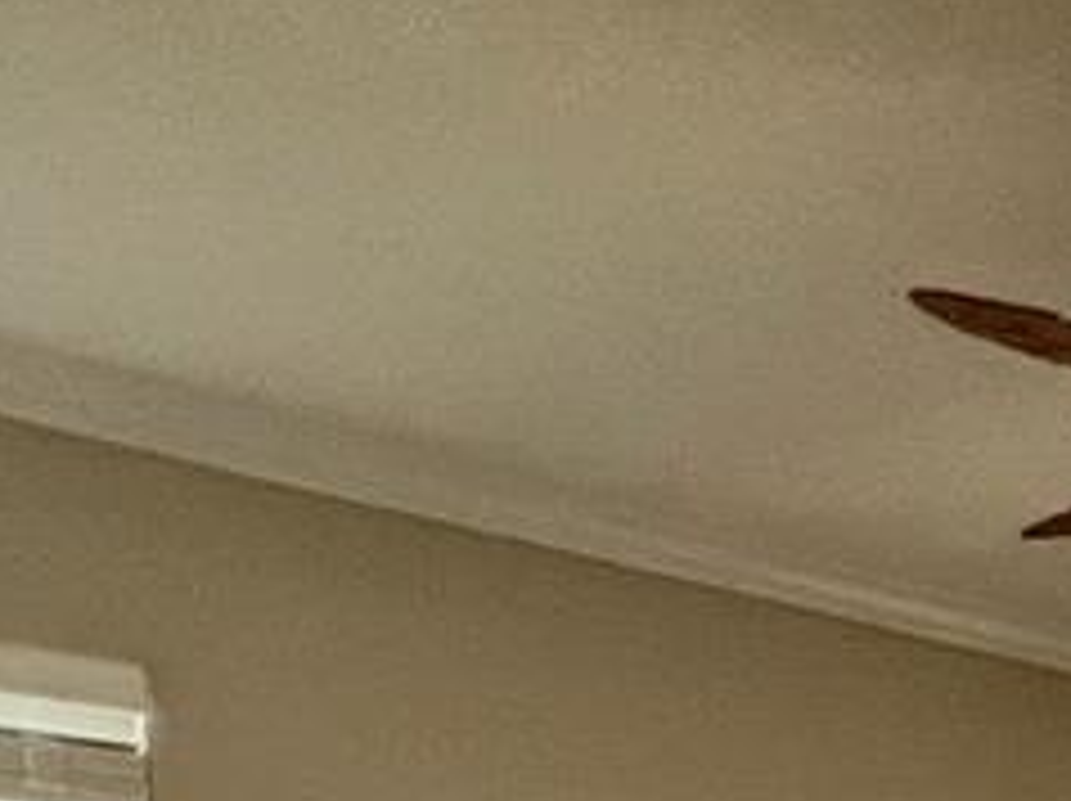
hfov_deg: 27.1
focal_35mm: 56
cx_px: 1490
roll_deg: +0.1
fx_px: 1731
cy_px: 1557
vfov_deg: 18.4
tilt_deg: -12.1
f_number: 1.8
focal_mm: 1.57
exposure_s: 1/60
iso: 250
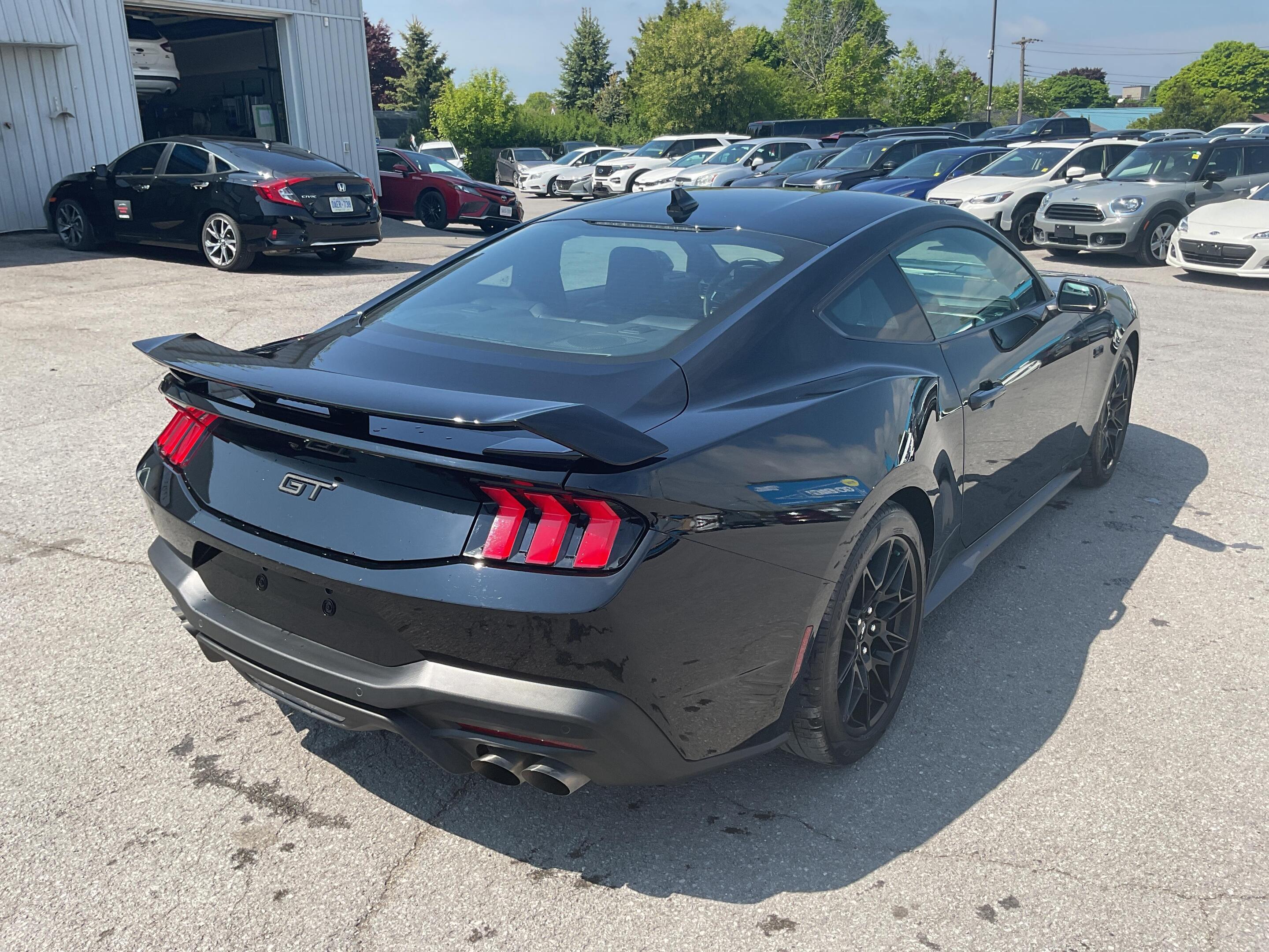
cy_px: 476
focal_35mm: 29
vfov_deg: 48.2
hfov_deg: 61.7
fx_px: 1063
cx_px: 634
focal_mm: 3
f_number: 1.8
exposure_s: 1/929
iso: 16
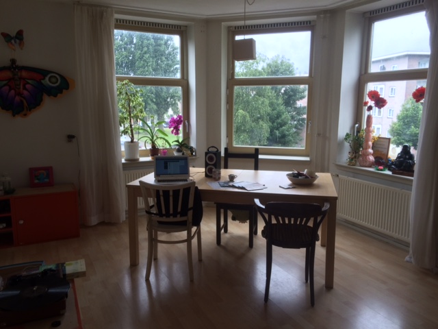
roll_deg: -0.7
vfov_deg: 48.2
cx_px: 219
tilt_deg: -9.0
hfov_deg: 61.7
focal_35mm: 29
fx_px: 367
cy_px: 164
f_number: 2.2
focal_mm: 4.15
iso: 32
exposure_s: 1/120
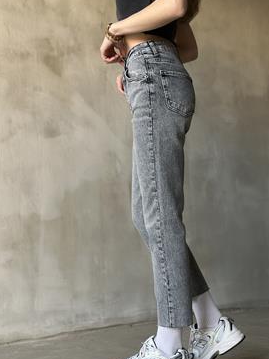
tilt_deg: +3.8
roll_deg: +0.1
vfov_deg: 33.8
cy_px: 186
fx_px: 591
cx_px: 156
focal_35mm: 57
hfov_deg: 25.6
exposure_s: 1/60
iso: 250
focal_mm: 6.86
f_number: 1.78
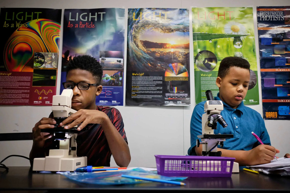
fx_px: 282
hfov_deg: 54.4
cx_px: 145
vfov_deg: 37.8
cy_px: 96
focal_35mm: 35
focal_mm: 23
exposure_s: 1/500
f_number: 2.5
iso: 3200
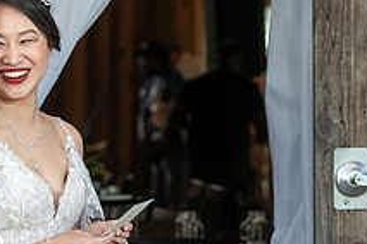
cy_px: 137
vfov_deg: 5.4
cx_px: -143
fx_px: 2599
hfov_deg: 8.0
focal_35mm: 255
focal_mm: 85
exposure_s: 1/200
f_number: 4
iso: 250
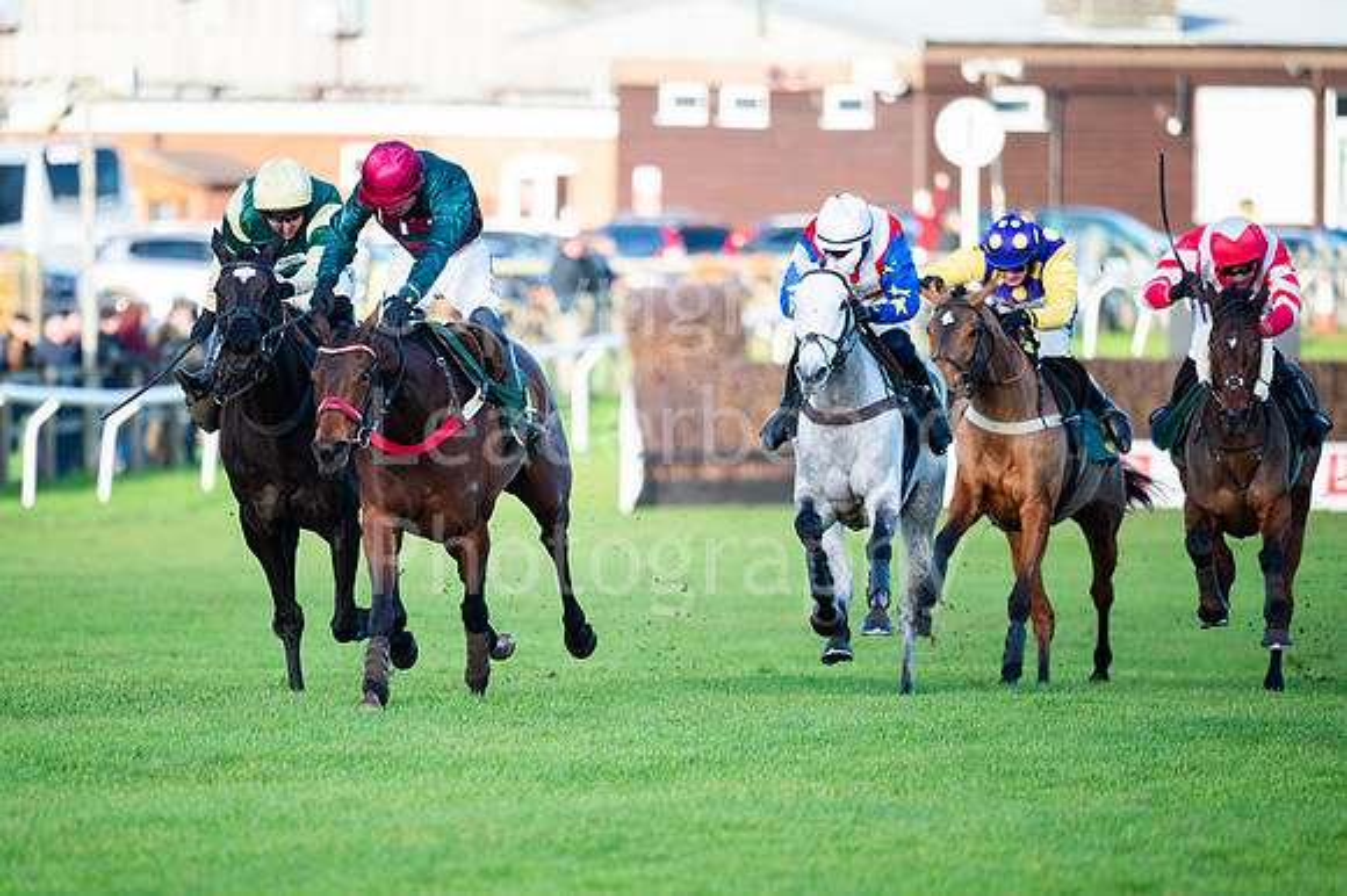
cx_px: 557
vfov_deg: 2.9
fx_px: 18012
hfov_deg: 4.3
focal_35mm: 482
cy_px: 519
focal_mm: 400
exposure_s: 1/2500
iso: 800
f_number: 4.5
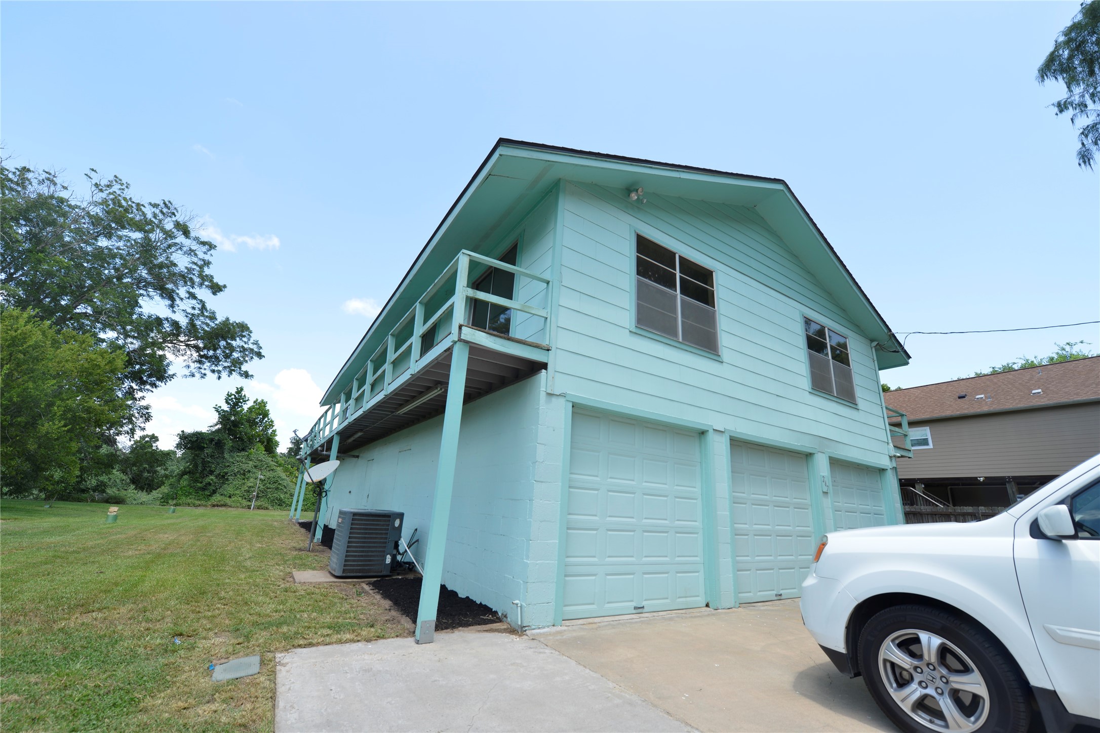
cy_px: 366
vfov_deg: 81.2
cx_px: 550
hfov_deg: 104.3
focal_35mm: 14
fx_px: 428
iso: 160
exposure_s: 1/200
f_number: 7.1
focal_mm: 14
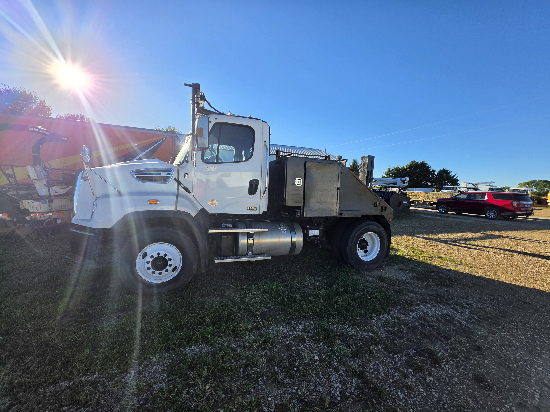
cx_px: 275
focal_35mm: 13
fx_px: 207
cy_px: 206
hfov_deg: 106.2
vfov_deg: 89.9
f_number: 1.9
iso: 32
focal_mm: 2.2
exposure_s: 1/2327
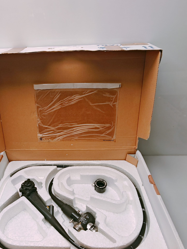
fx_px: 173
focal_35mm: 24
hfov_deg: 56.0
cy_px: 137
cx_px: 68
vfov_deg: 71.4
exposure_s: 1/50
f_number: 2
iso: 64
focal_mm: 1.82
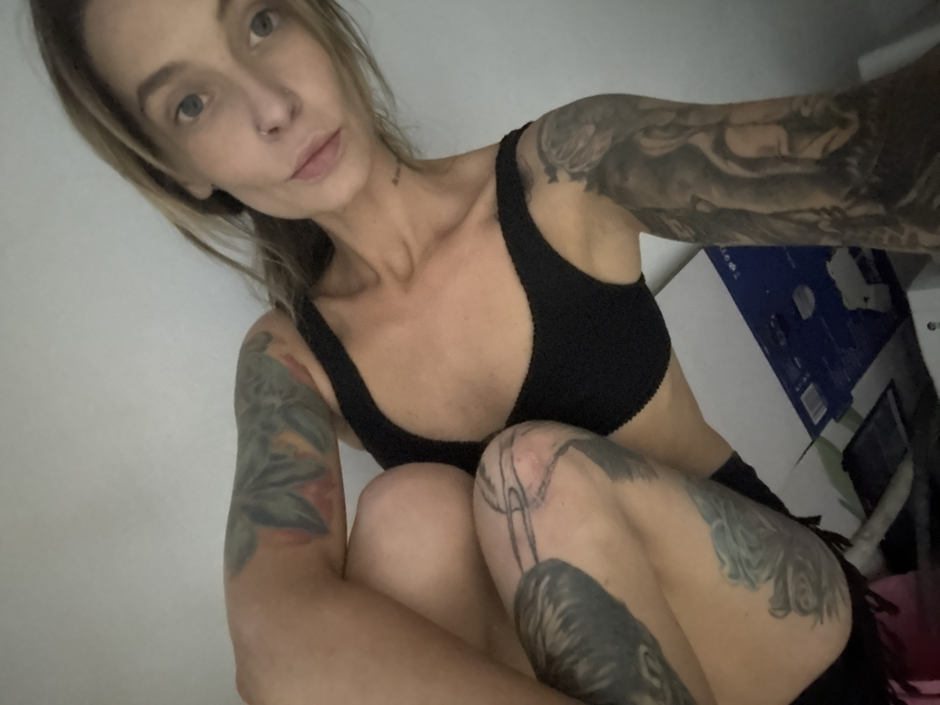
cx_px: 470
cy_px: 352
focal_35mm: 23
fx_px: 625
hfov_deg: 73.9
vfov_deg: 58.9
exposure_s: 1/17
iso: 1250
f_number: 1.9
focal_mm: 2.69
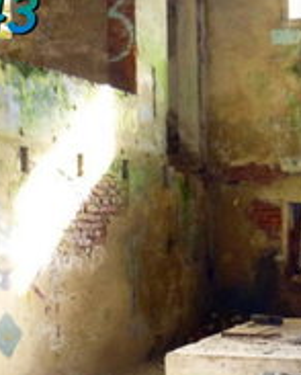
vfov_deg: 28.3
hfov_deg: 22.0
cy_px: 270
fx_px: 733
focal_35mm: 66
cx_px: 330
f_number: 2.8
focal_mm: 5.5
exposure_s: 1/30
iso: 250
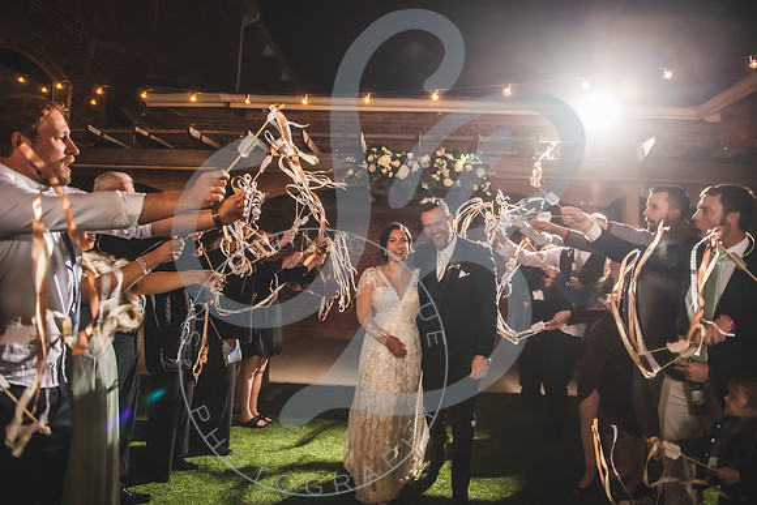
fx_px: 505
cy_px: 252
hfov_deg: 73.7
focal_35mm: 24
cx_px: 378
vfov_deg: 53.2
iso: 1000
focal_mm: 24
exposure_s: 1/200
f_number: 2.8
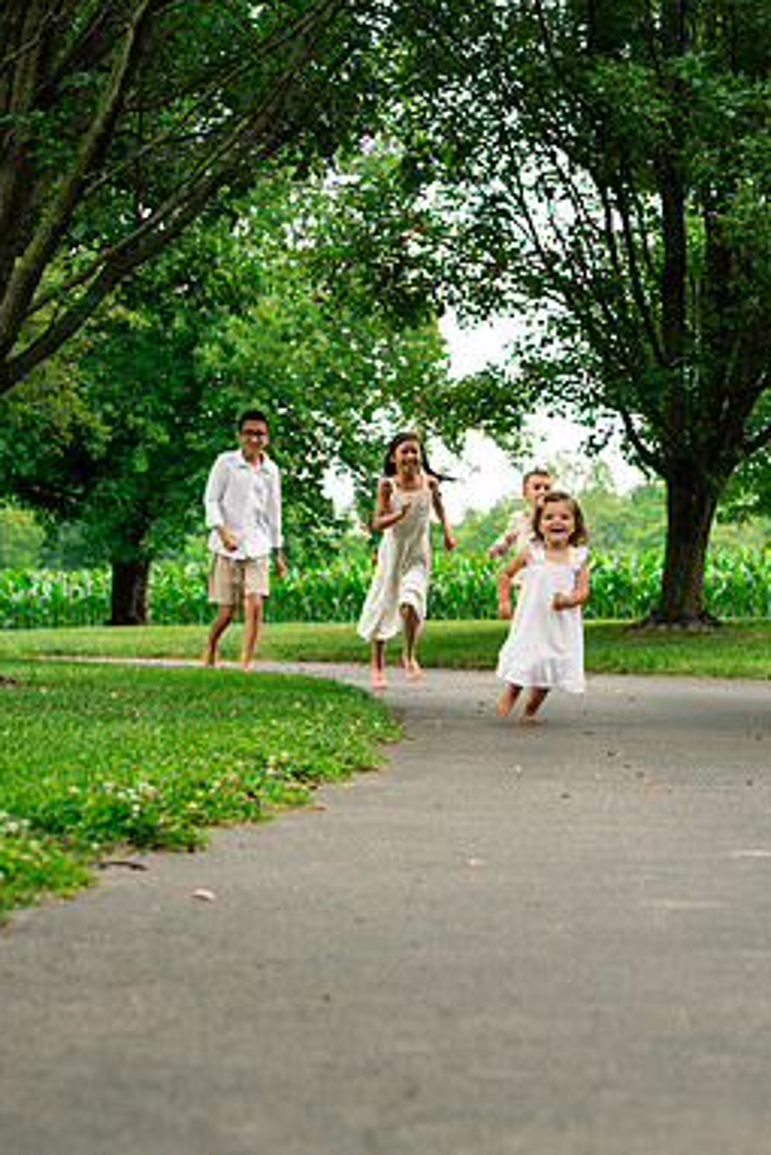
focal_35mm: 129
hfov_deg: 10.6
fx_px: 4140
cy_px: 576
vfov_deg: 15.9
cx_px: 553
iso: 500
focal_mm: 85
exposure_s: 1/320
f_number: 5
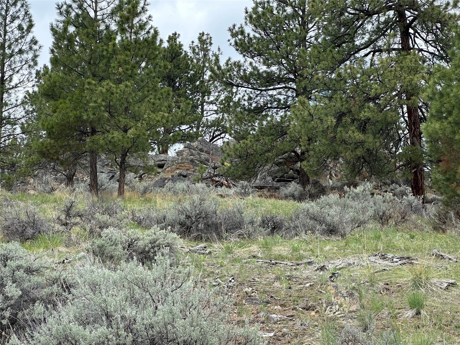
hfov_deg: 25.3
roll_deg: -0.5
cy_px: 172
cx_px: 230
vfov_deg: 19.1
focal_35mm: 77
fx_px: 1023
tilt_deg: +14.6
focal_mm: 9
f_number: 2.8
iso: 32
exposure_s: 1/318
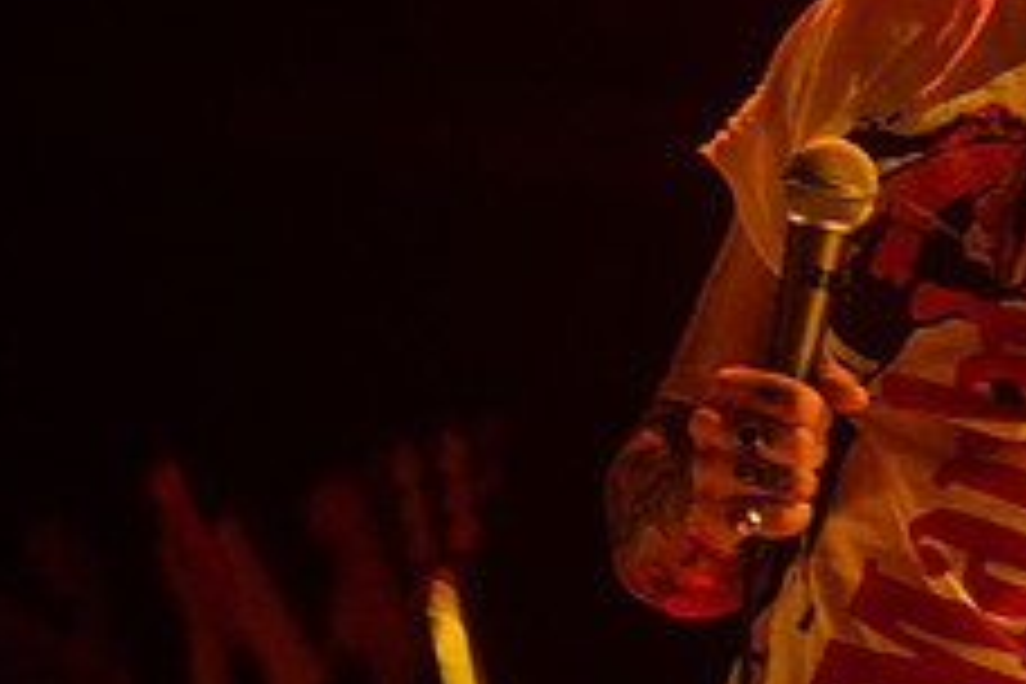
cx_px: 1065
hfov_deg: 3.3
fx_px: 18039
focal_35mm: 633
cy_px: -142
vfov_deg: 2.2
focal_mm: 200
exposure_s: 1/80
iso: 1600
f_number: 3.2
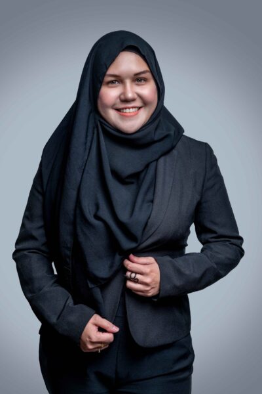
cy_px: 197
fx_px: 764
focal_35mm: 70
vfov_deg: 28.8
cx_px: 131
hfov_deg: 19.5
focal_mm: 70
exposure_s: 1/200
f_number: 8
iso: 200
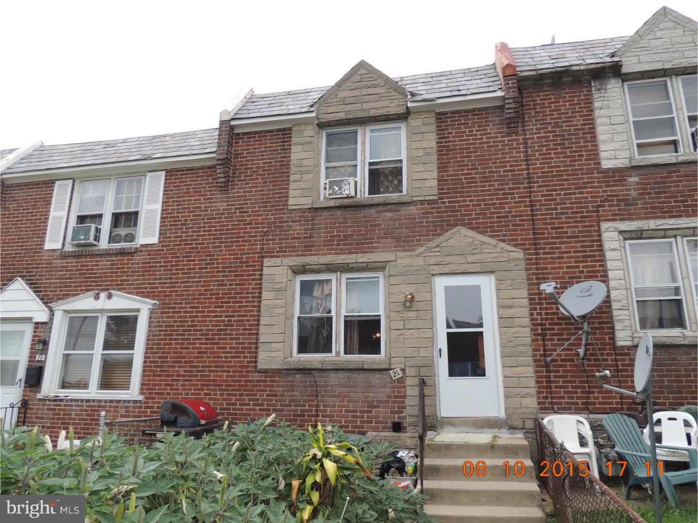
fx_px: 484
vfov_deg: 56.8
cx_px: 349
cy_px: 262
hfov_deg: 71.6
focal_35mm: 24
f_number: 3
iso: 100
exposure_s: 1/200
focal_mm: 4.3
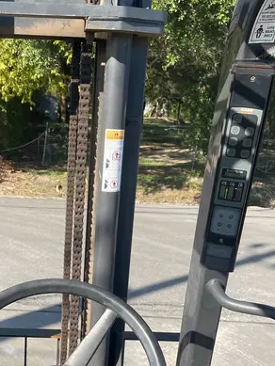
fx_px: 519
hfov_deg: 29.0
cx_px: 55
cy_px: 284
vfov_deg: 37.7
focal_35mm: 49
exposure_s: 1/1715
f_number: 1.6
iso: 50
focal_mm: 4.2
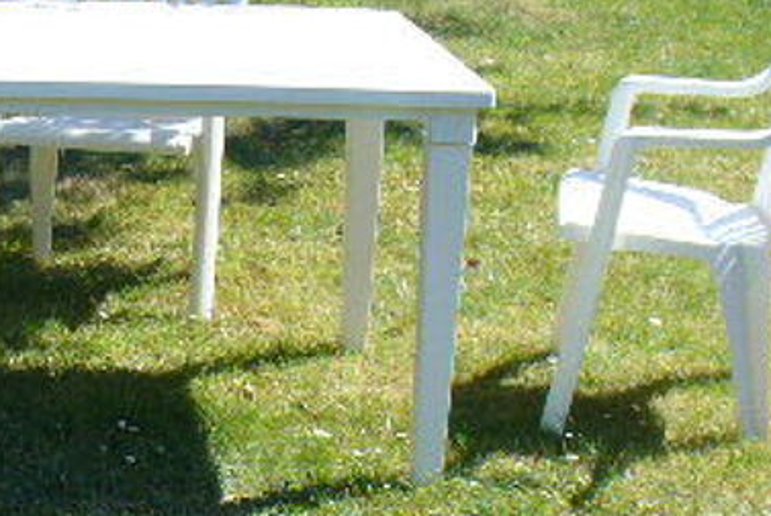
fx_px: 2186
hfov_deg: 19.3
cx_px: -35
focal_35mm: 102
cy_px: 321
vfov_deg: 13.4
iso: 80
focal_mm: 6.1
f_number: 5.6
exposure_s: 1/200
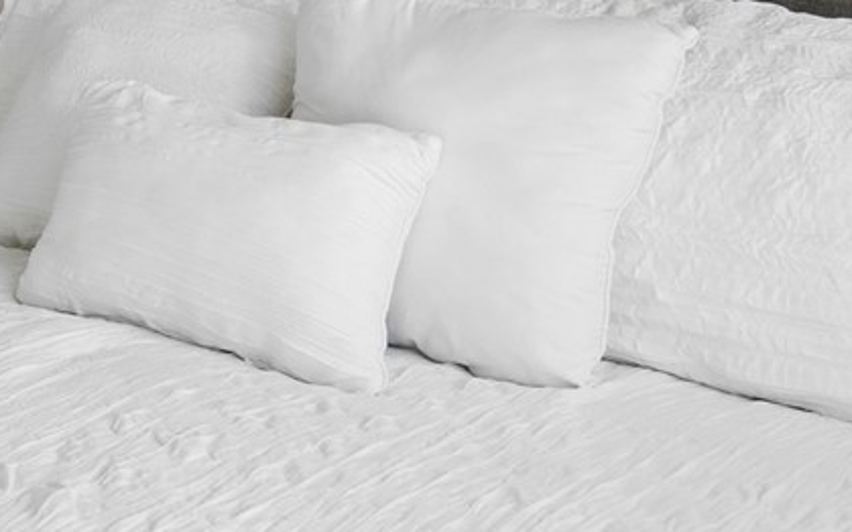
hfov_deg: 25.3
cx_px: -349
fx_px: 1533
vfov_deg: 18.7
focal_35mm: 66
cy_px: -105
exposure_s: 1/40
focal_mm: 16
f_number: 4
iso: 250
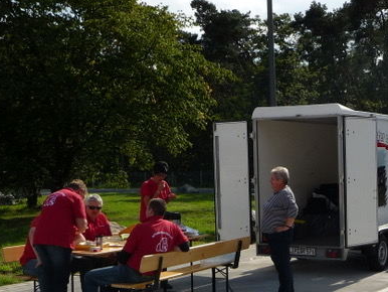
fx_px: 651
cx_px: 344
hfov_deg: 31.7
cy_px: 224
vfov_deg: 24.9
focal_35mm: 58
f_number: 3.3
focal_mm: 4.7
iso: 100
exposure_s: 1/1300
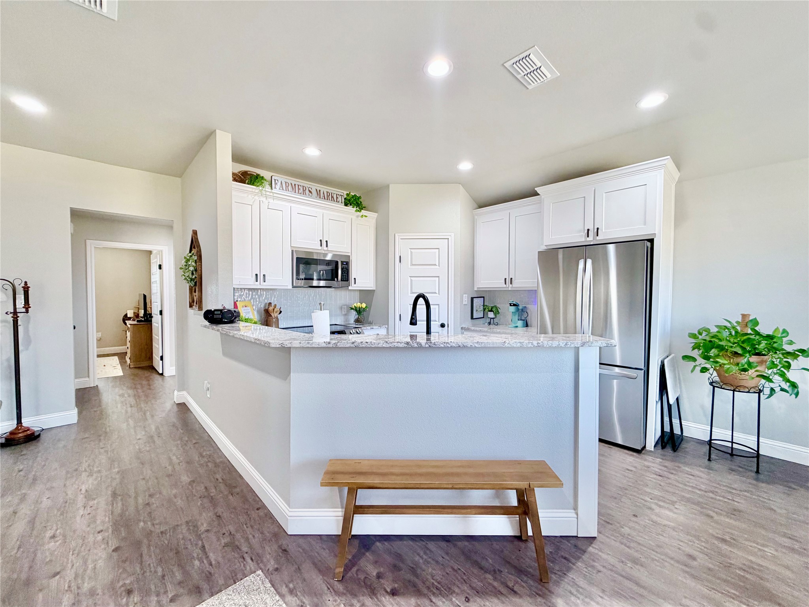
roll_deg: +0.9
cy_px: 304
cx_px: 404
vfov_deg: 85.7
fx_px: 327
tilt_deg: -1.7
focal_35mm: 14
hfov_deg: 102.1
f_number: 2.2
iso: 200
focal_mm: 2.22
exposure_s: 1/60
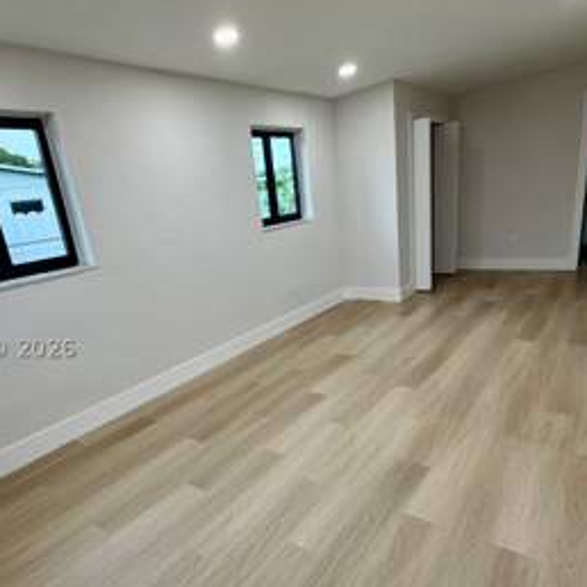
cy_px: 348
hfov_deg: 67.2
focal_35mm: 23
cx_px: 284
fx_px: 441
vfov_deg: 66.7
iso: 250
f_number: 2.2
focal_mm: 2.22
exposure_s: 1/121
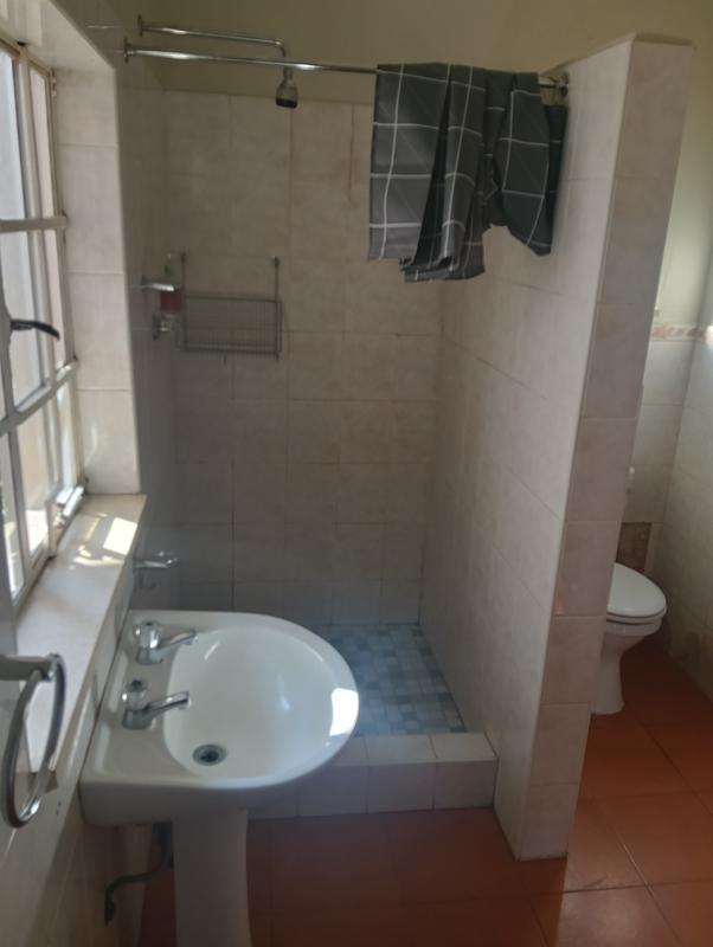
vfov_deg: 65.3
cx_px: 356
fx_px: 740
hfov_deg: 51.4
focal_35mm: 27
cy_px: 474
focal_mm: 3.98
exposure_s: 1/33.3
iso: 250
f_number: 1.8
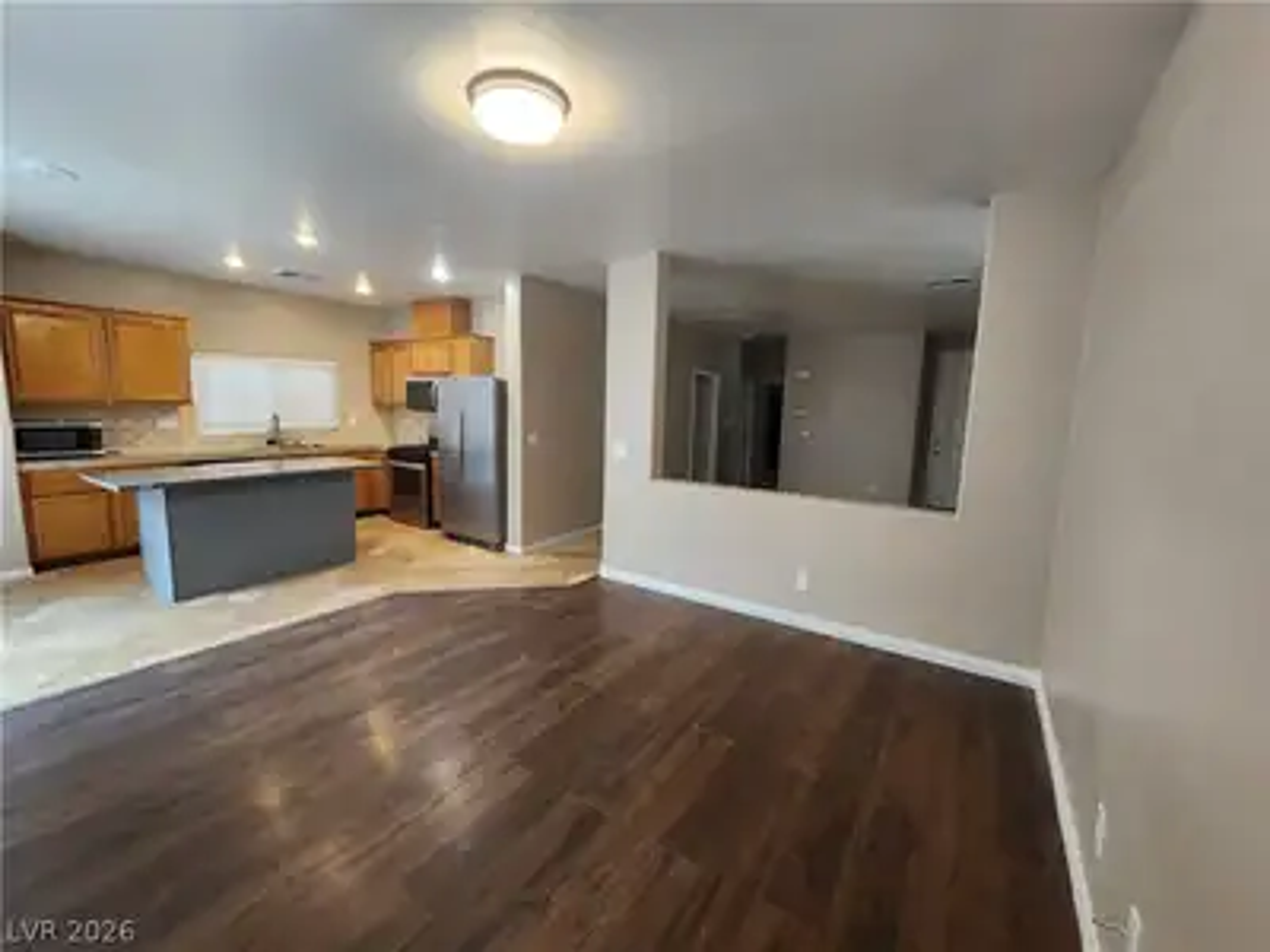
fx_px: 477
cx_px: 635
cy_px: 476
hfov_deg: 106.2
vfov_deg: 89.9
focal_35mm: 13
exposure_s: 1/60
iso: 320
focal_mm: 2.2
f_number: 2.2
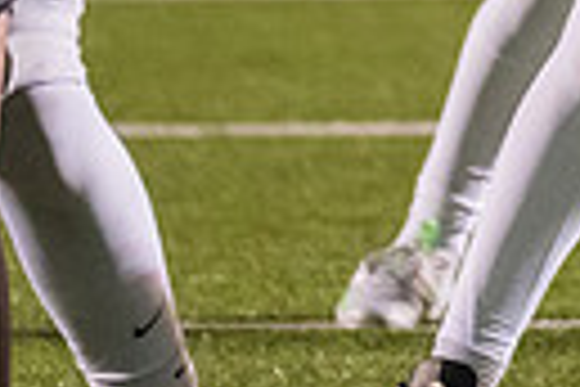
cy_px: -685
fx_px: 18913
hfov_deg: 1.8
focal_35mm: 1174
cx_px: 850
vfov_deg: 1.2
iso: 4000
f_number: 2.8
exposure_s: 1/1000
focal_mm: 200
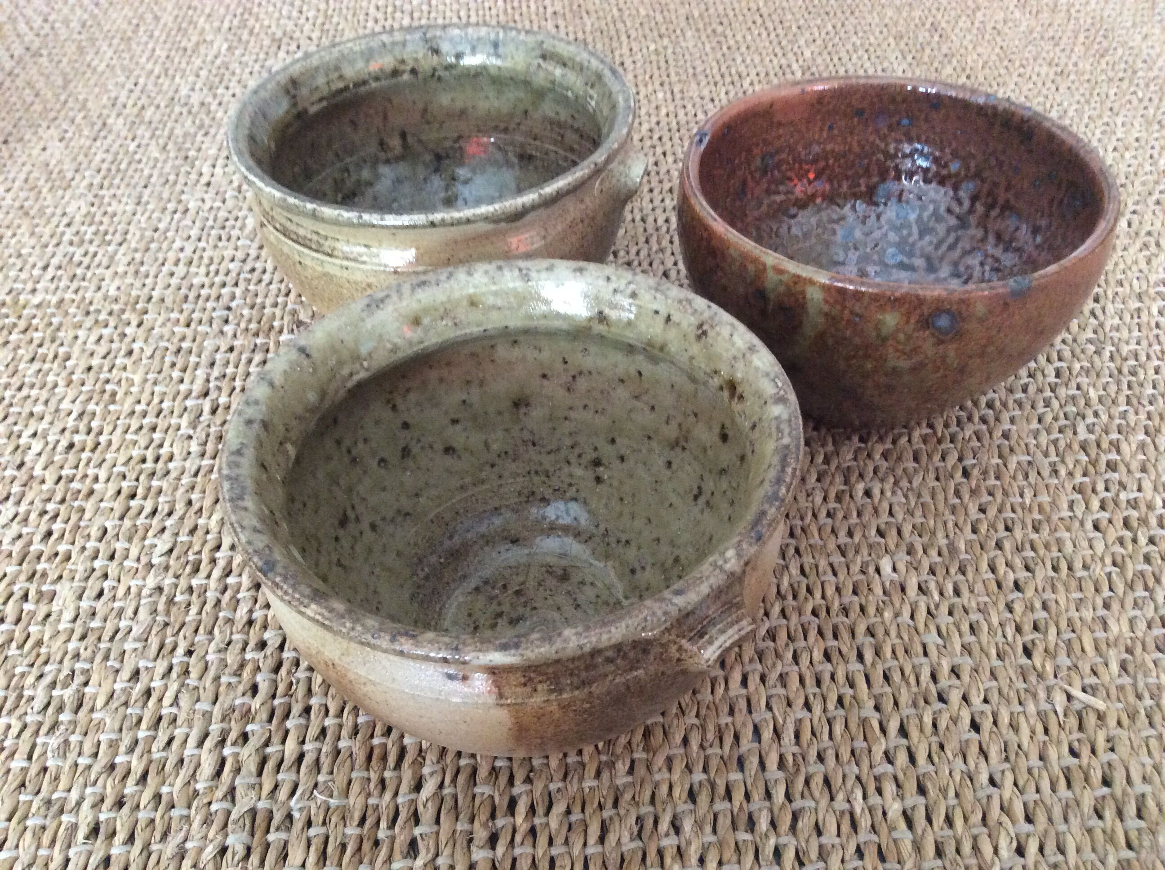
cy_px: 435
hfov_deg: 56.9
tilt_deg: -44.1
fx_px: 1075
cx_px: 582
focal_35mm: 32
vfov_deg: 44.1
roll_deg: +3.0
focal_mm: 3.3
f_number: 2.4
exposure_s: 1/25
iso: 320
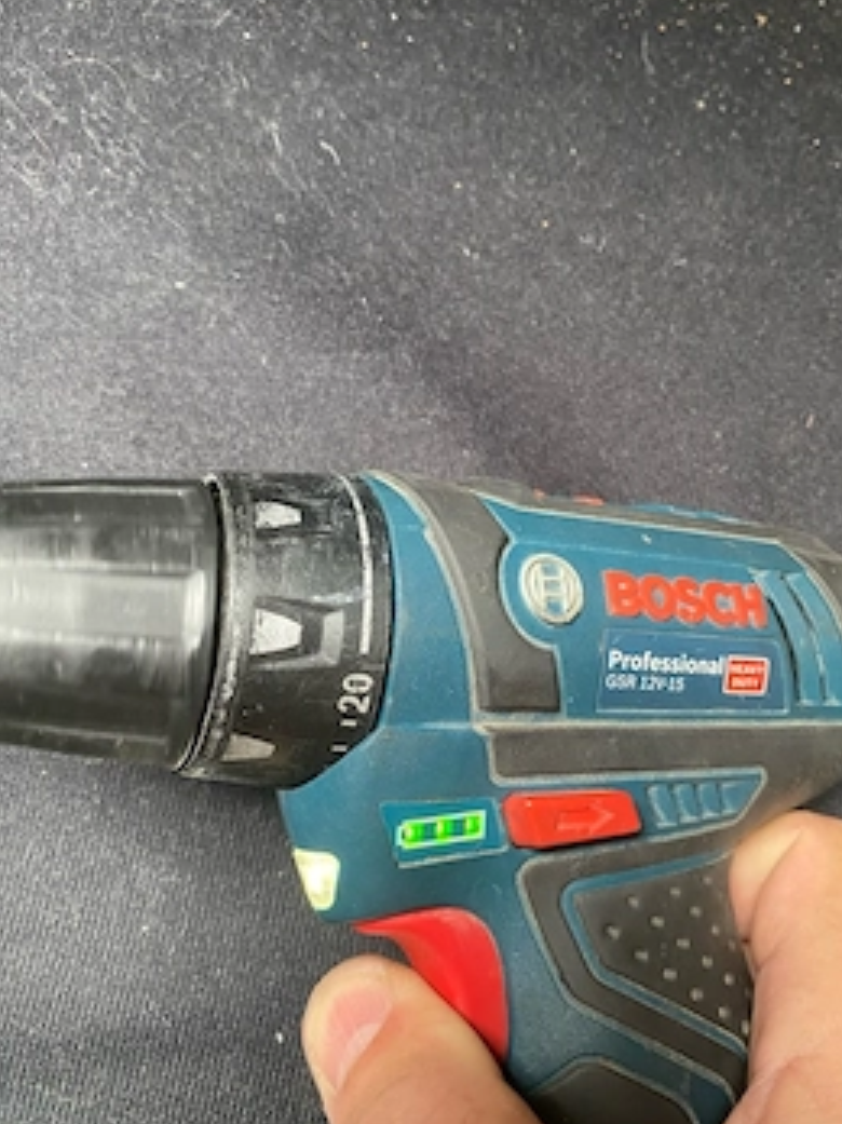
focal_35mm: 30
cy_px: 518
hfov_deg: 46.7
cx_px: 457
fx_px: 974
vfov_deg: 59.9
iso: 400
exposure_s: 1/60
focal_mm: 4.25
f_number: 1.8
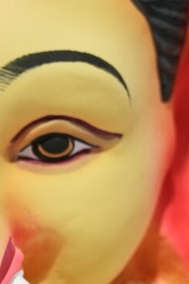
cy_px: 383
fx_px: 2410
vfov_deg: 6.7
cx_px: -49
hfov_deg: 4.5
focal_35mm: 306
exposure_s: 1/200
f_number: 3.5
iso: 800
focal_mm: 43
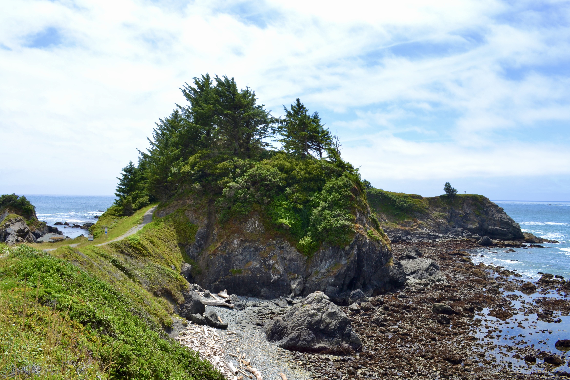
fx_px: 443
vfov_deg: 46.4
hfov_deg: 65.5
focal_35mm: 28
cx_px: 285
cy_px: 192
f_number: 7.1
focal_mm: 18
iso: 100
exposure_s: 1/250
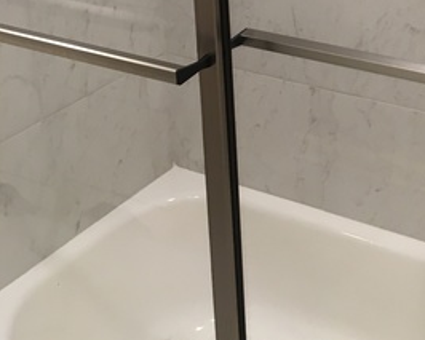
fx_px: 893
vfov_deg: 19.9
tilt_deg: -14.1
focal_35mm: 71
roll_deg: +1.6
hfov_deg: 25.7
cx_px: 398
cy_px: -100
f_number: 2.2
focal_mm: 4.15
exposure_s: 1/30
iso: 50
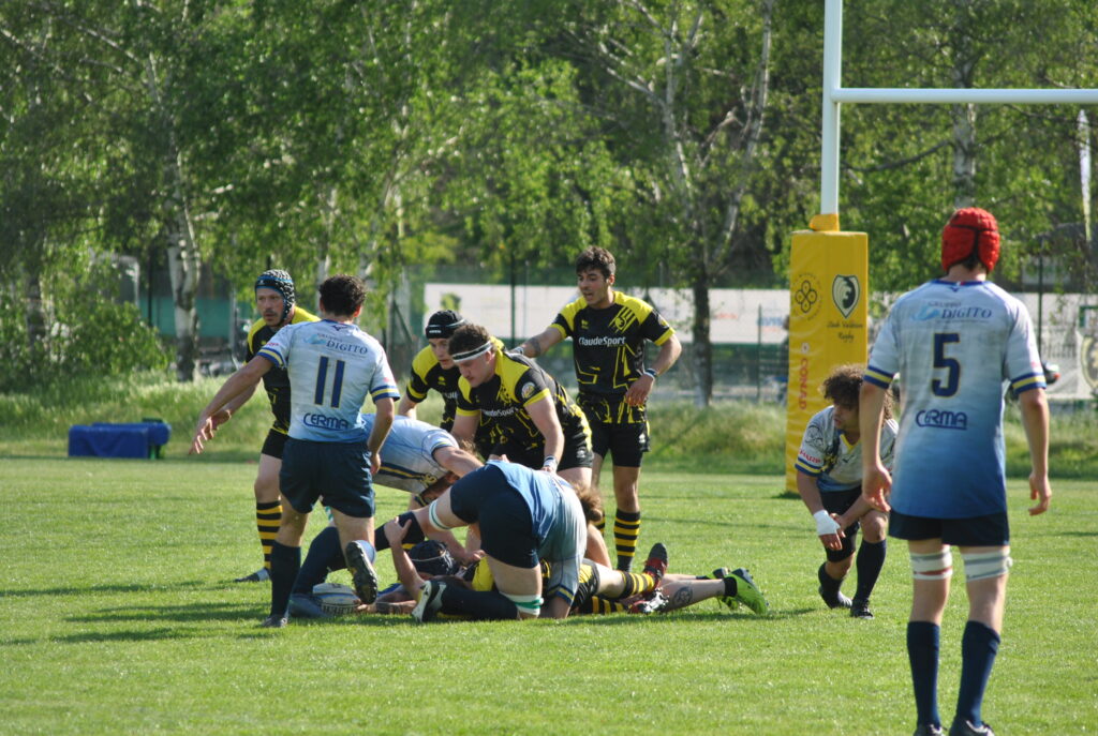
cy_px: 368
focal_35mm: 255
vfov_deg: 5.4
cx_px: 549
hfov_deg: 8.1
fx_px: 7792
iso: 200
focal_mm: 170
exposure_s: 1/640
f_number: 4.5
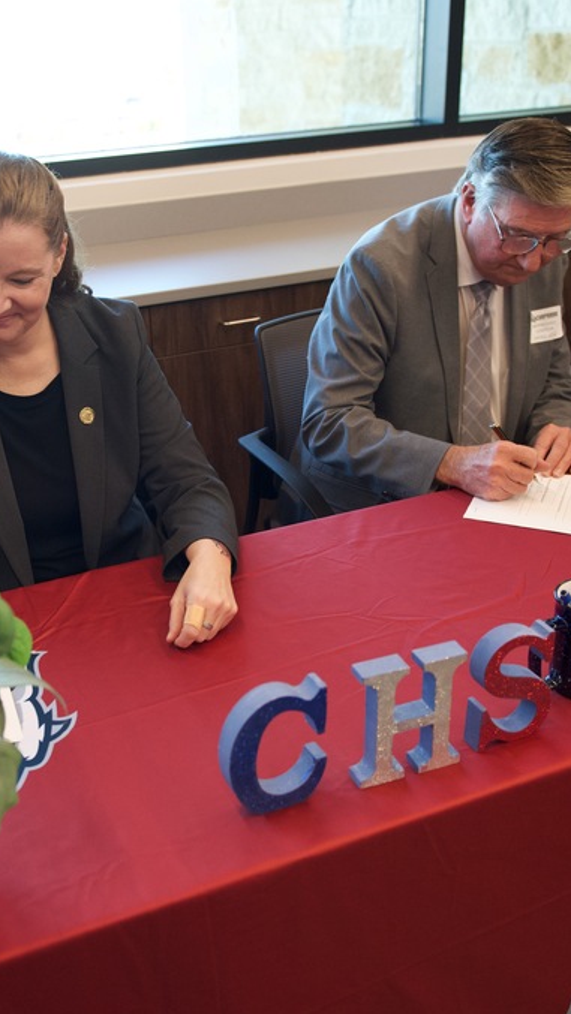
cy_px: 507
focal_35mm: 38
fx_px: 1022
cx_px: 192
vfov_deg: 52.8
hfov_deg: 31.0
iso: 1600
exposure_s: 1/400
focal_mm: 24
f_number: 2.8
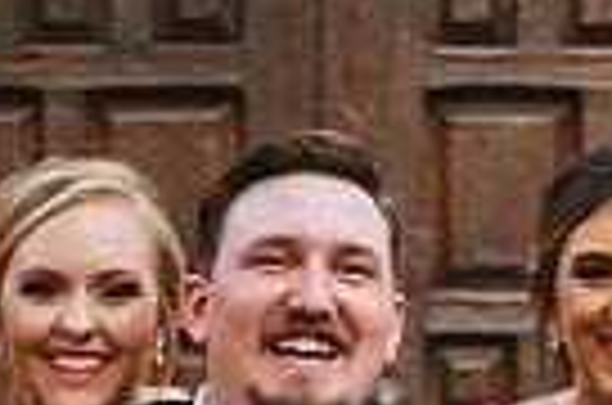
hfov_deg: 8.3
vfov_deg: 5.4
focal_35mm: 248
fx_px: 4206
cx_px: 310
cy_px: 778
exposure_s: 1/320
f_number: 2.8
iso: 500
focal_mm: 58
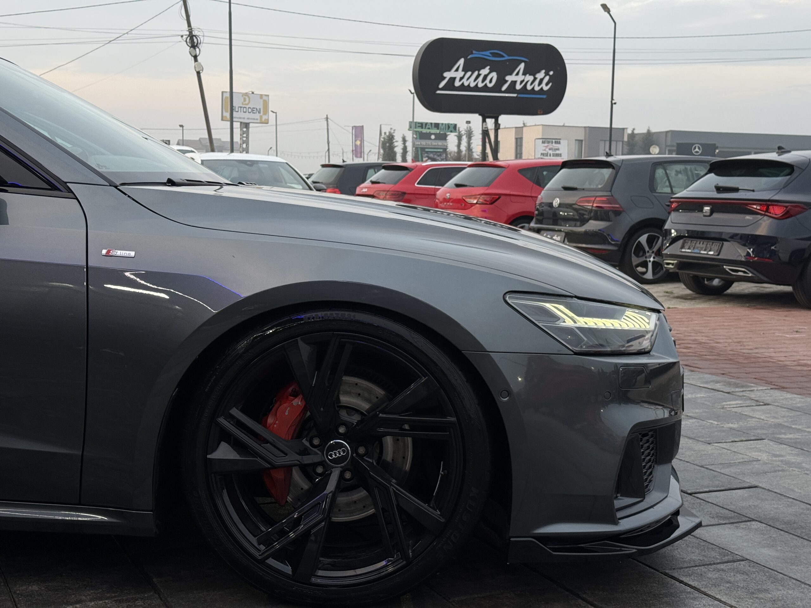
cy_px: 304
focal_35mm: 48
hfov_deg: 39.7
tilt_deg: -5.4
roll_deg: -0.8
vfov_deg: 30.3
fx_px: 1125
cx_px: 406
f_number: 1.78
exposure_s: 1/97
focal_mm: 6.76
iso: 100
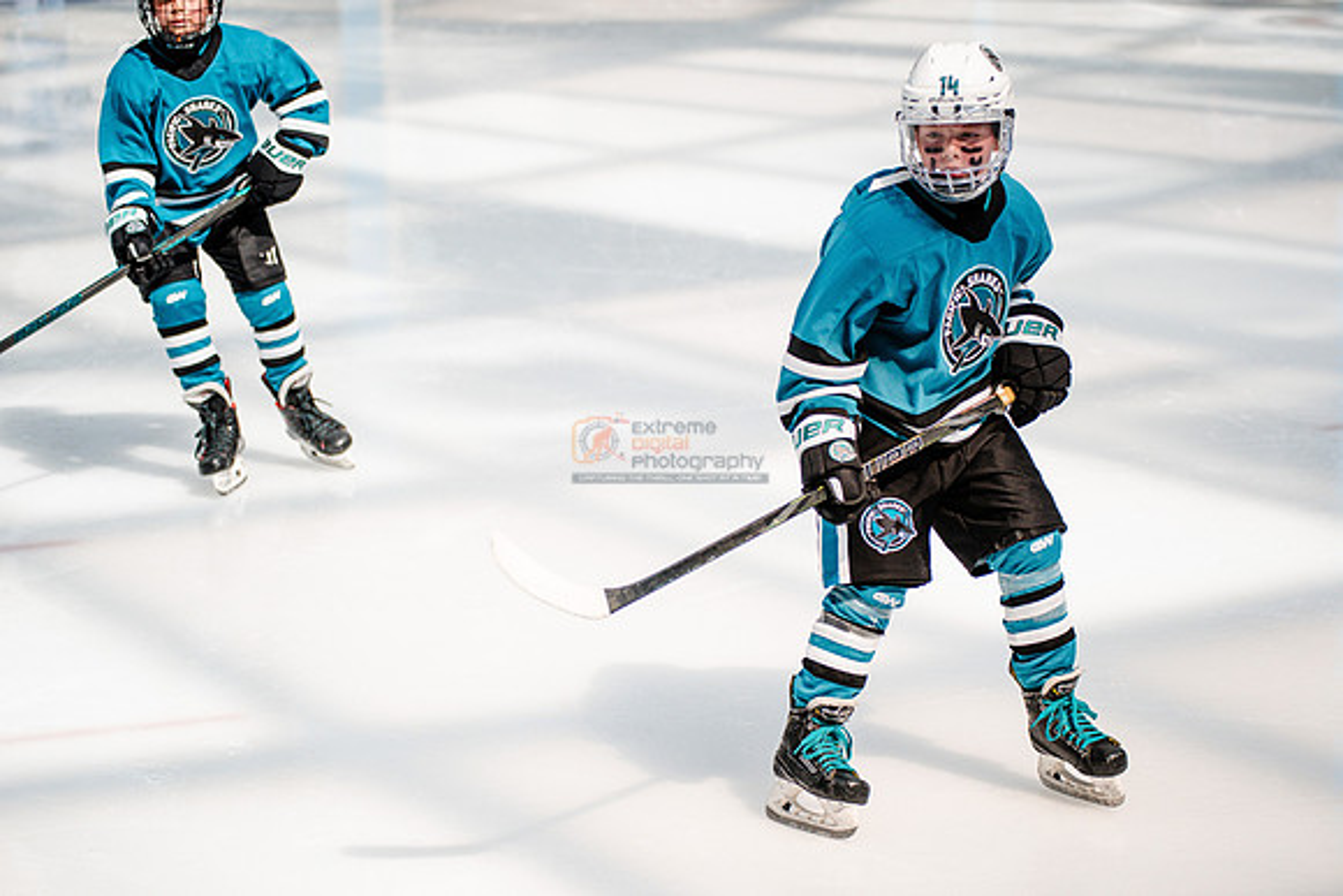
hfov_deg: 17.1
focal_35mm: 120
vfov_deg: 11.4
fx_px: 4478
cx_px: 672
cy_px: 448
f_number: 3.5
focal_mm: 120
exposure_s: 1/2500
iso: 1250
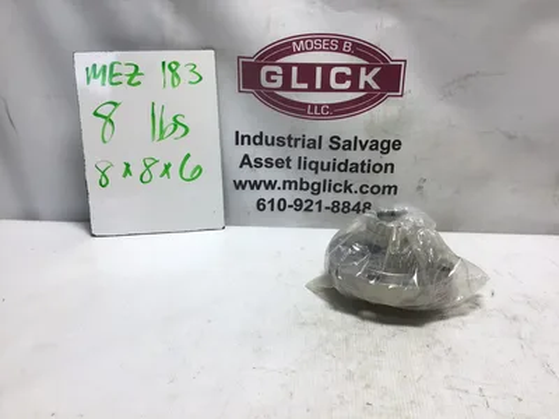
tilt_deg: -23.6
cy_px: 210
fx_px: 501
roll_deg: -0.6
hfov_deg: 58.4
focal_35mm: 31
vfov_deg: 45.4
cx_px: 280
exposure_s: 1/150
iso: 25
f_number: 2.4
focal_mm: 3.3
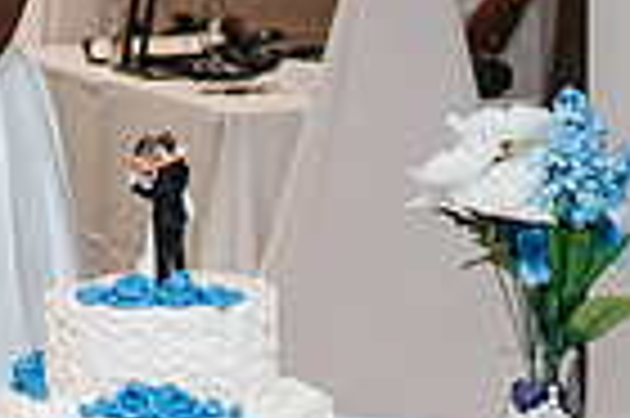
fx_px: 2884
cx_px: -41
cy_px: -164
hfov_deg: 12.3
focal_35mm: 165
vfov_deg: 8.2
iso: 720
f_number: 2.8
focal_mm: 35
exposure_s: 1/160
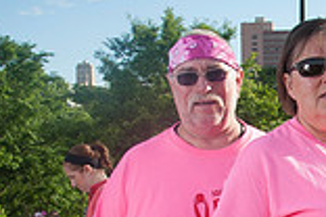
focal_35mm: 104
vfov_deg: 12.7
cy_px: 286
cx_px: 350
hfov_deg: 18.9
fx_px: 942
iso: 100
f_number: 7.1
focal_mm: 24
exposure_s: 1/250
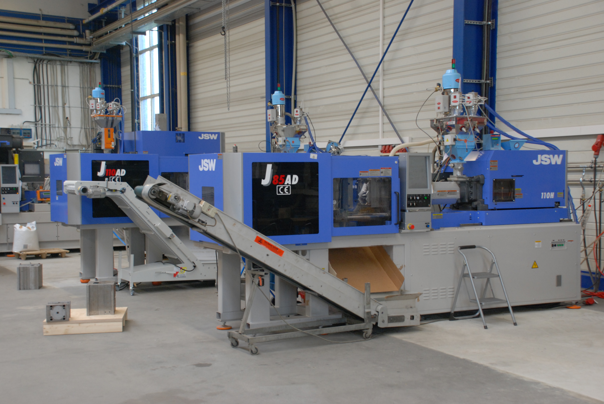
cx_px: 302
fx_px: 806
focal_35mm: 48
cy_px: 202
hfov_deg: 41.1
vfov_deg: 28.2
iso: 500
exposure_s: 1/15
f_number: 6.3
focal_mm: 32
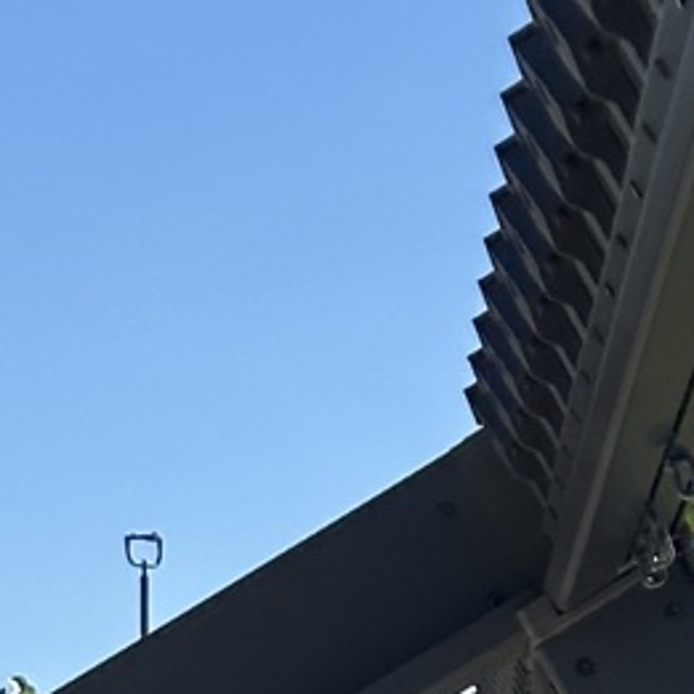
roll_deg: -2.0
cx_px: 129
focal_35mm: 256
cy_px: 1968
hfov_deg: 6.8
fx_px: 5807
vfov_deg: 6.3
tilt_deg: -4.8
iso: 64
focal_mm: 6.86
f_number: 1.78
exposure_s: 1/5882
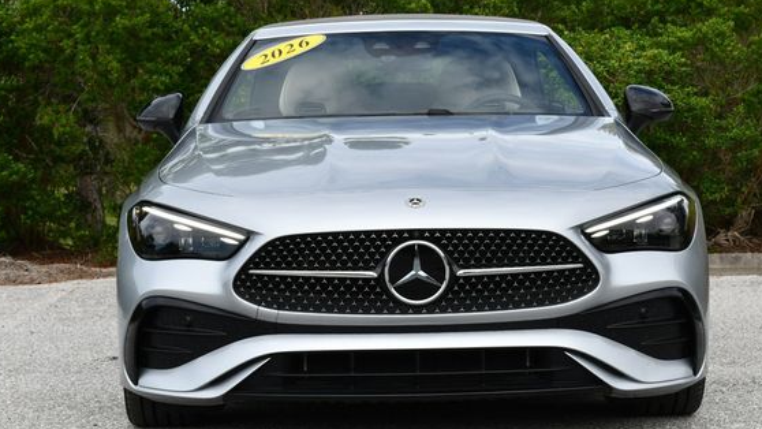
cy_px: 201
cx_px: 397
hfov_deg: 21.1
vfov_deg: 12.0
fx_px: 2041
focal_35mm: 101
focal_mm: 42
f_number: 8
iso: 110
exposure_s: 1/250
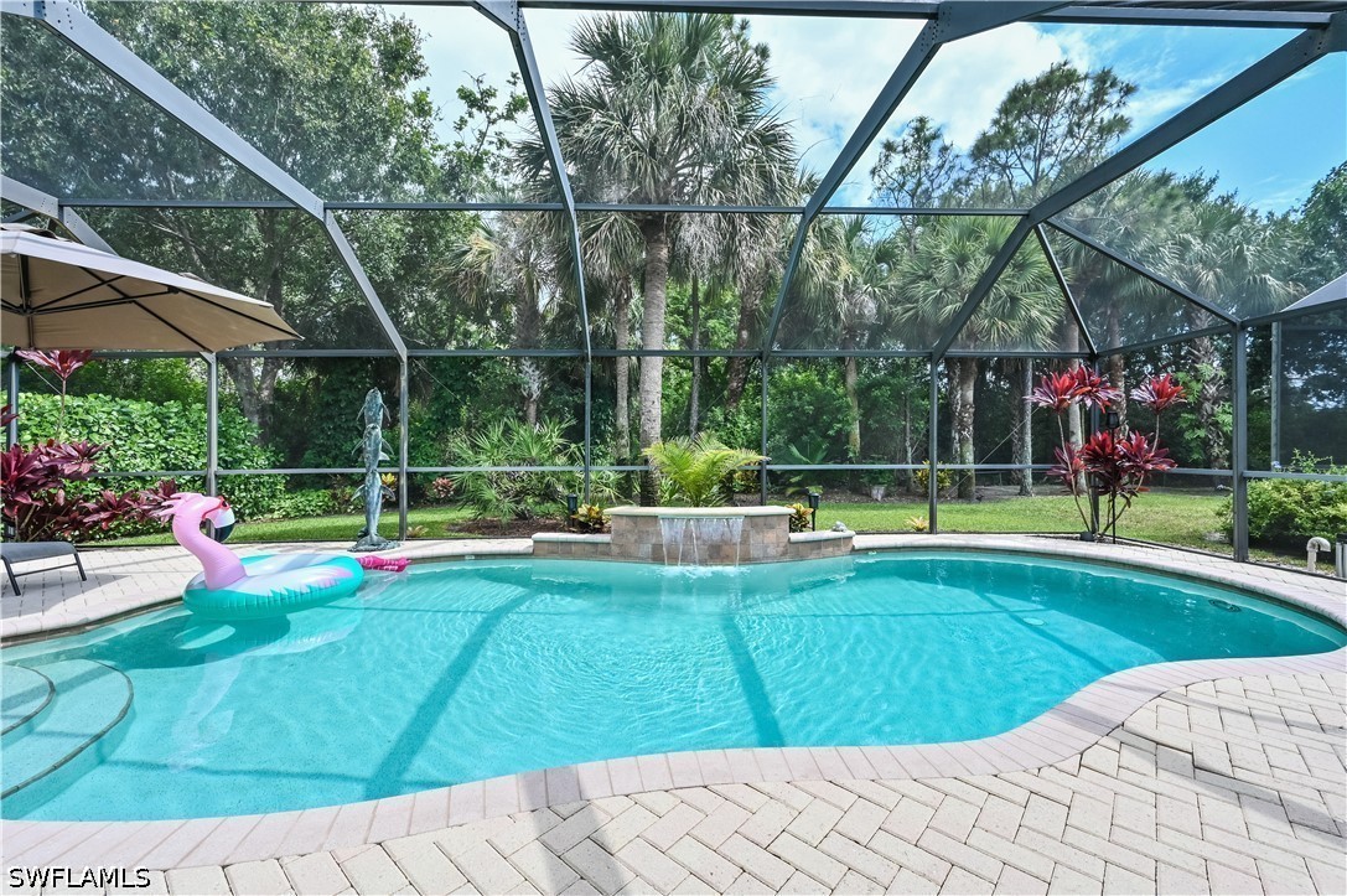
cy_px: 448
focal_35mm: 14
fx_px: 523
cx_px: 674
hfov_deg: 104.3
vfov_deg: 81.1
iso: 125
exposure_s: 1/100
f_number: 11
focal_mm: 14
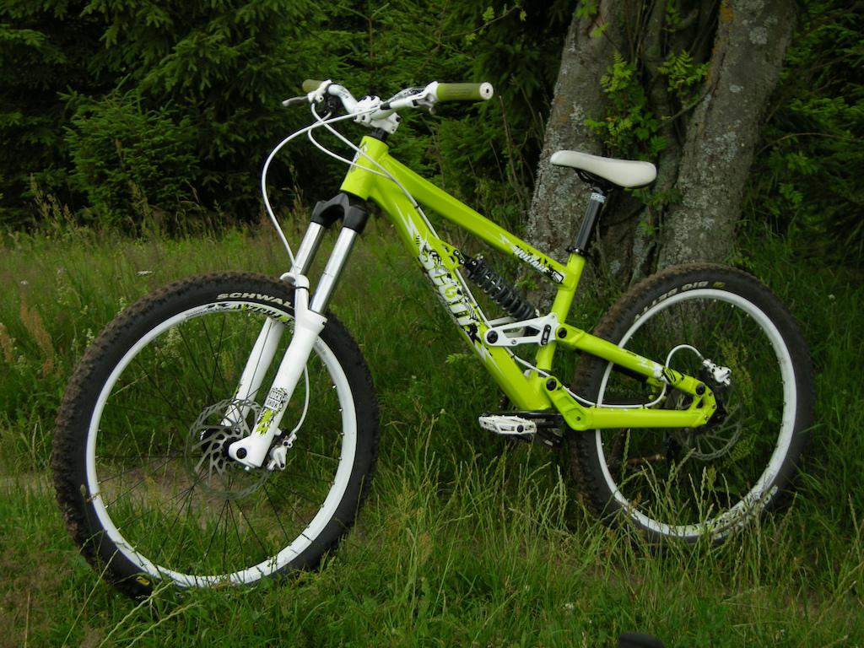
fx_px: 1747
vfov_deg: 21.0
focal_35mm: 70
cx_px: 432
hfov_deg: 27.8
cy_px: 324
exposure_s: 1/23.2
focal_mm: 17.8
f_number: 3.3
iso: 50
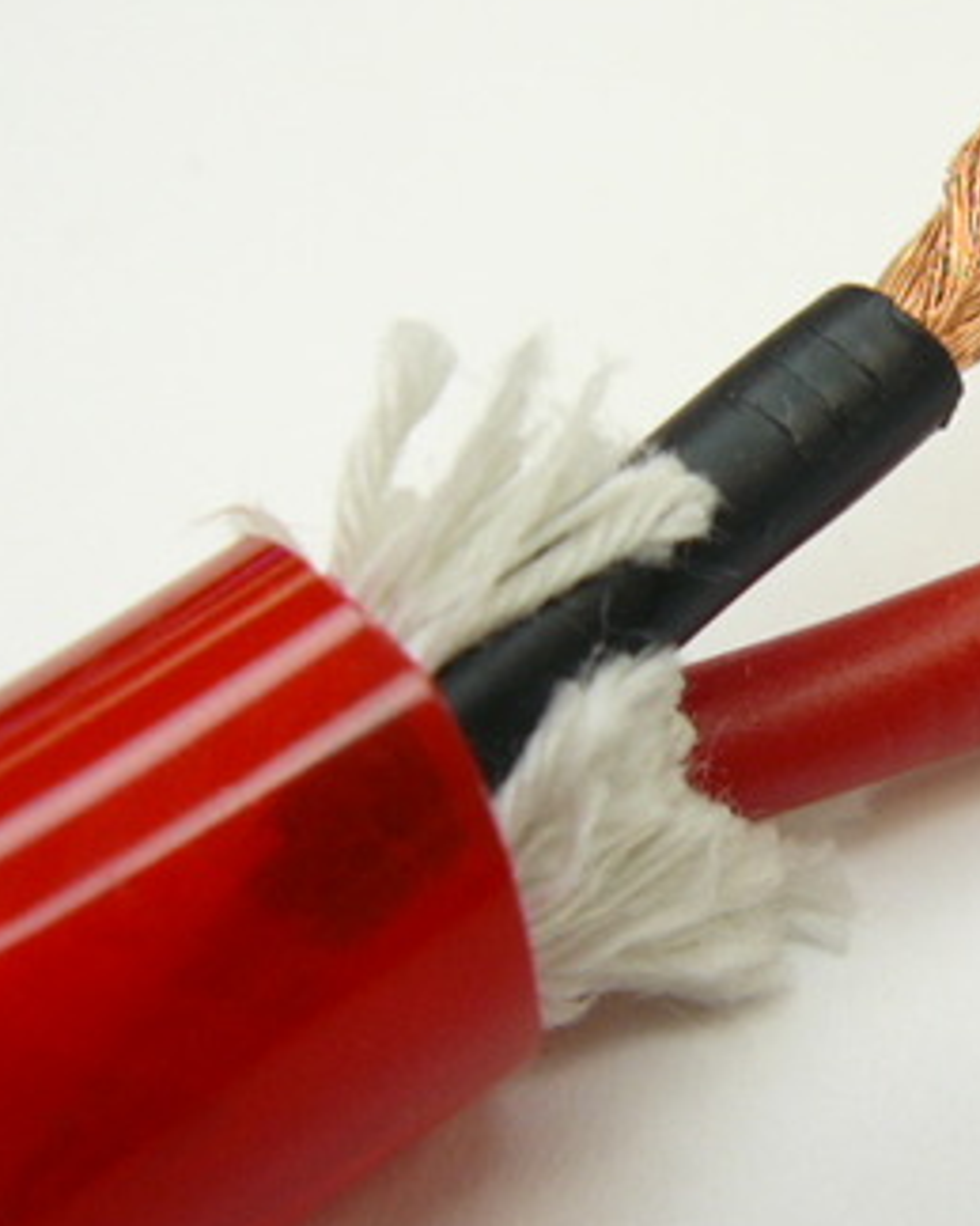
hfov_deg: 23.1
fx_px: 2358
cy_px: 609
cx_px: 806
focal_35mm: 65
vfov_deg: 29.1
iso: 100
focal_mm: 6
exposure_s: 1/40
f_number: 2.8
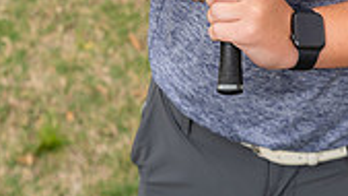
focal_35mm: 159
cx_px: 299
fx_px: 1467
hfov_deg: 13.4
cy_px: -266
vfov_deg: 7.2
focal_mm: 57
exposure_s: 1/250
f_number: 4.5
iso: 160
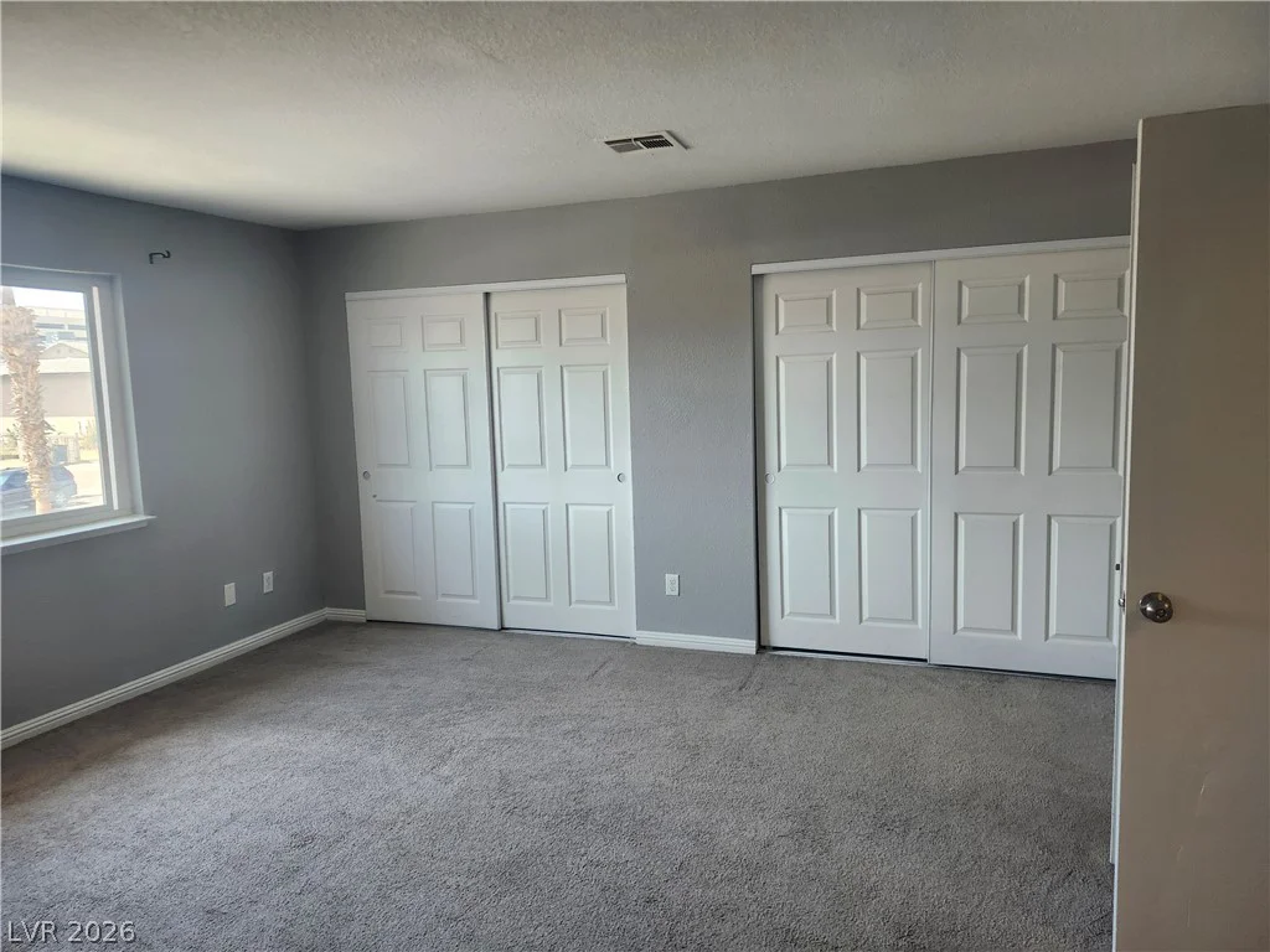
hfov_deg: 73.9
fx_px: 844
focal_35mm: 23
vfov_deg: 58.9
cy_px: 476
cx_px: 635
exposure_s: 1/120
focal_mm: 5.54
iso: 200
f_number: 1.8
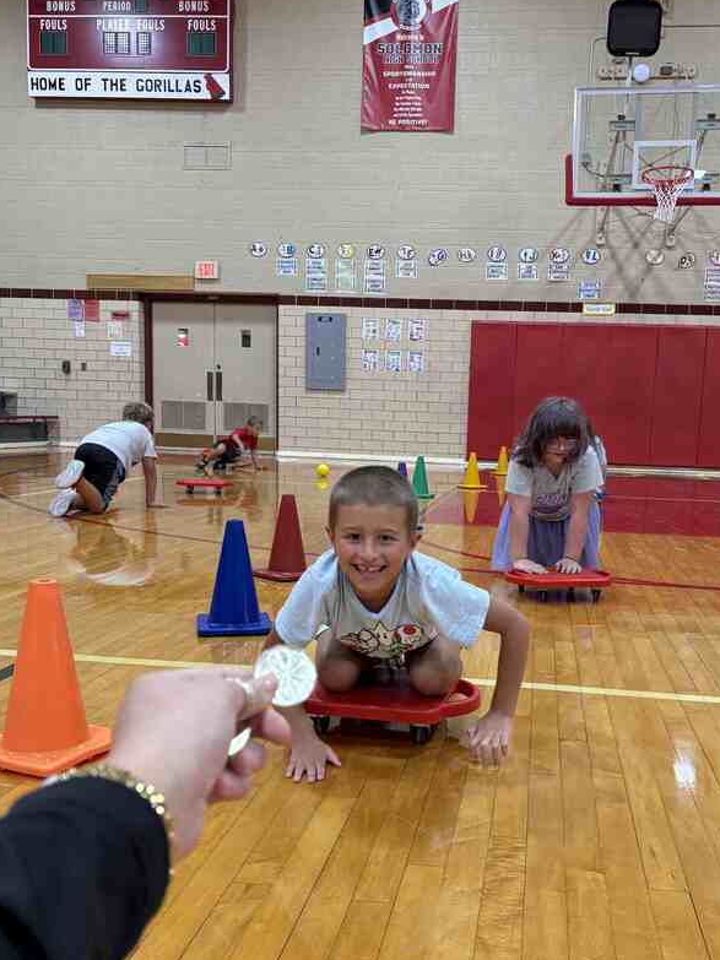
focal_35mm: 34
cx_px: 439
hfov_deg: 41.5
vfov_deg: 53.7
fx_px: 943
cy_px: 553
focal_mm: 5.96
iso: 160
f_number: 1.6
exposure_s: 1/120
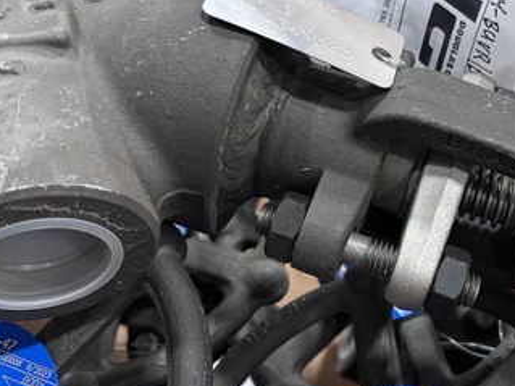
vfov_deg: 25.2
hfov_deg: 32.5
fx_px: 863
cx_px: 401
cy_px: 182
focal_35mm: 58
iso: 500
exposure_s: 1/60
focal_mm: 5.96
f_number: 1.6
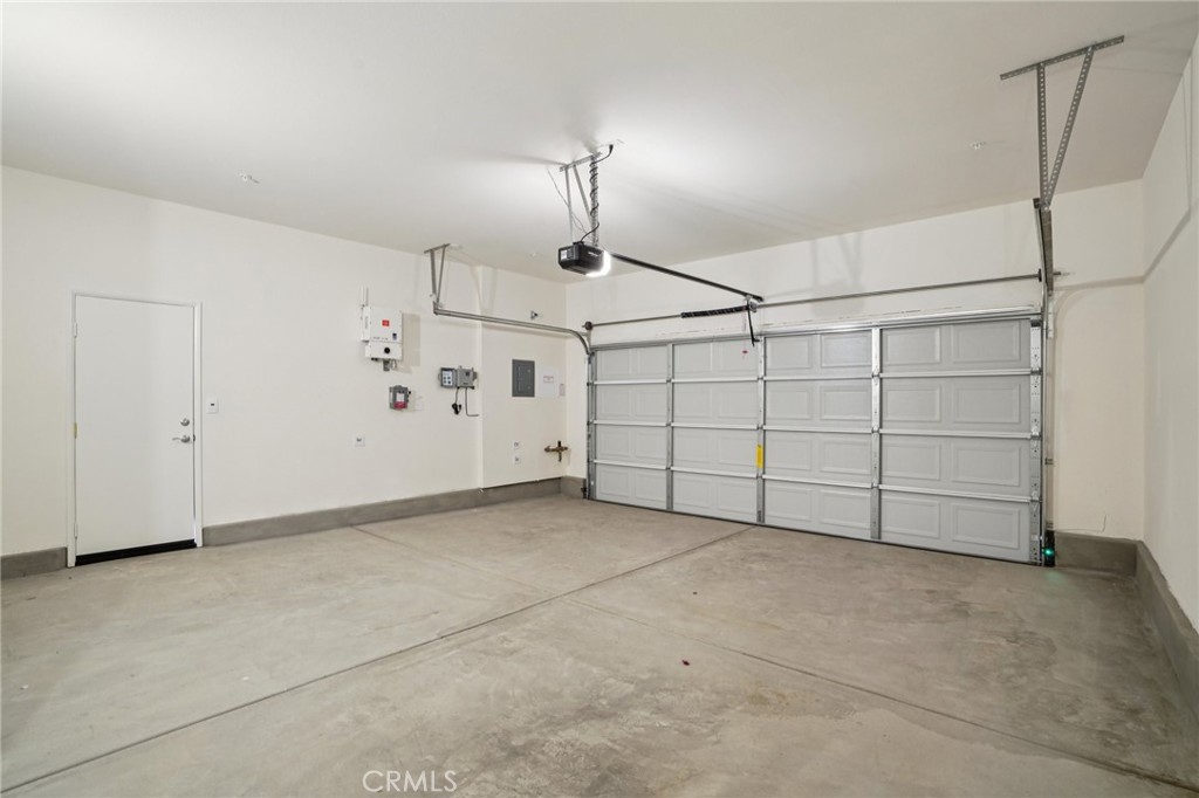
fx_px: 533
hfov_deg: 96.8
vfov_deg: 73.7
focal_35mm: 16
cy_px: 399
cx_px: 600
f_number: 8
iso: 400
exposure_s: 1/2
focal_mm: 16
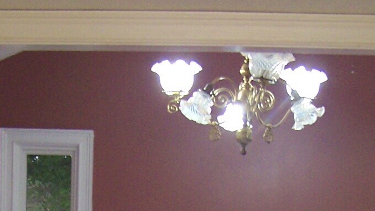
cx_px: 203
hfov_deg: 17.1
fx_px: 1243
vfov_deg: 9.0
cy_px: 445
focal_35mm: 125
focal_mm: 6.3
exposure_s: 1/15
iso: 160
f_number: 2.8
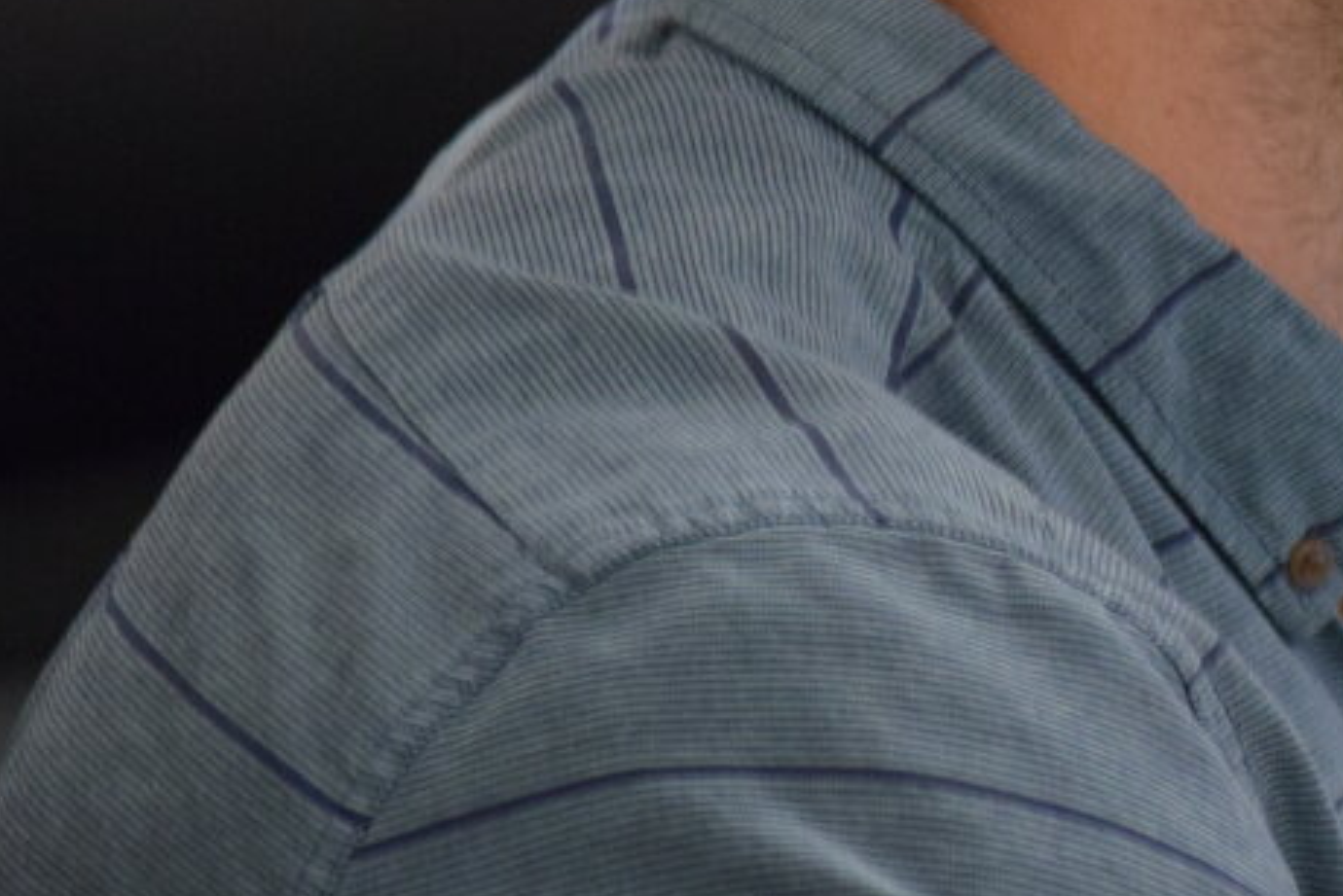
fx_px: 20076
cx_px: 1378
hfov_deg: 3.8
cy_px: -172
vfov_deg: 2.6
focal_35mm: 538
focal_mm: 110
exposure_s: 1/60
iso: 1800
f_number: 4.5
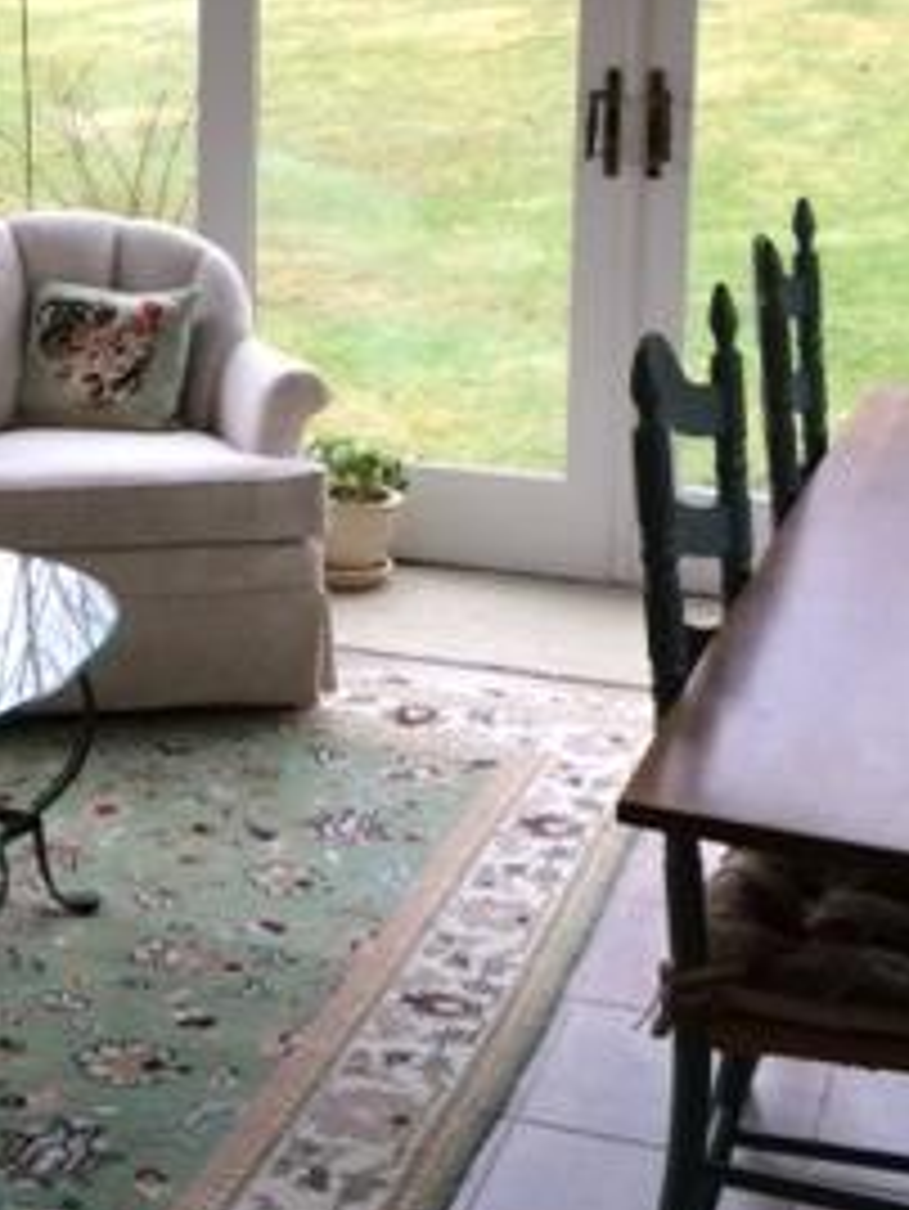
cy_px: 198
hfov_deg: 21.1
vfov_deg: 27.4
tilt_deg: -7.5
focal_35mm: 69
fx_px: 2414
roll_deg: +0.1
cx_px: 207
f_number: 2.2
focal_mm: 4.15
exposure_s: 1/30
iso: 50
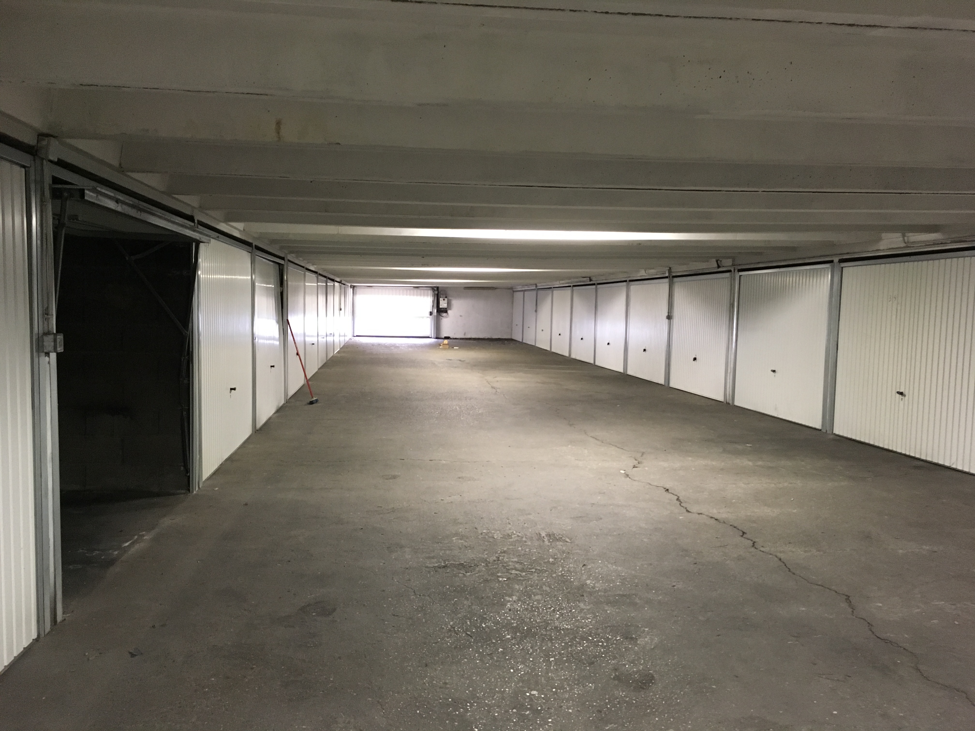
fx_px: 817
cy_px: 366
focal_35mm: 29
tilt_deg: -5.5
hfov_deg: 61.7
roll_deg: -0.3
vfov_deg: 48.2
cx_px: 488
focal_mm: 4.15
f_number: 2.2
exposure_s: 1/17
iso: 200
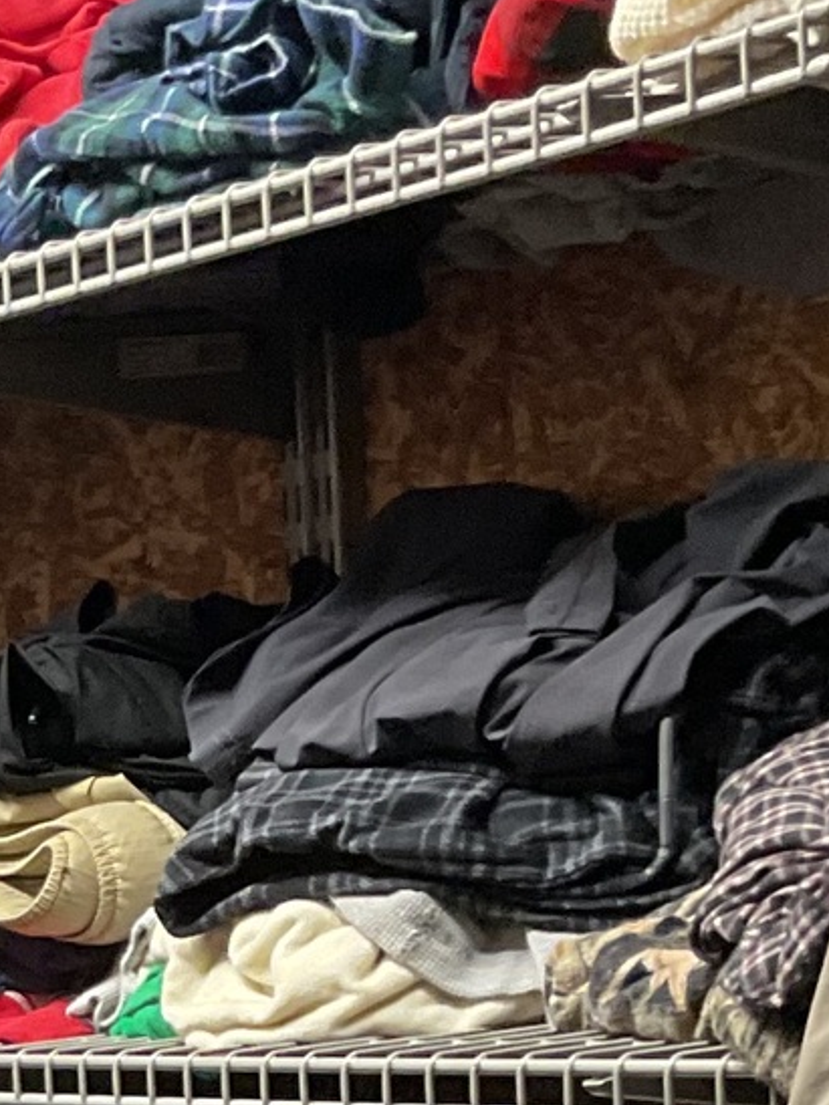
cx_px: -748
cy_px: 1476
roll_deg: +4.5
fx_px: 3896
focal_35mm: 122
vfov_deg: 15.3
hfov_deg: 11.2
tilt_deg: -9.2
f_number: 1.8
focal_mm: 3
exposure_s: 1/60
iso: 250
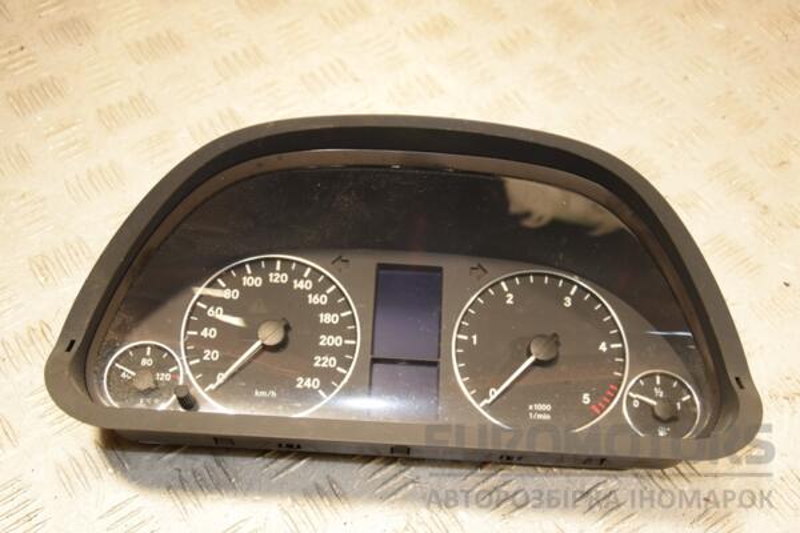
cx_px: 400
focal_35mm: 48
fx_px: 1067
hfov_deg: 41.1
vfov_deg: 28.1
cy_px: 266
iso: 800
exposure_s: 1/200
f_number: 5
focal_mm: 32
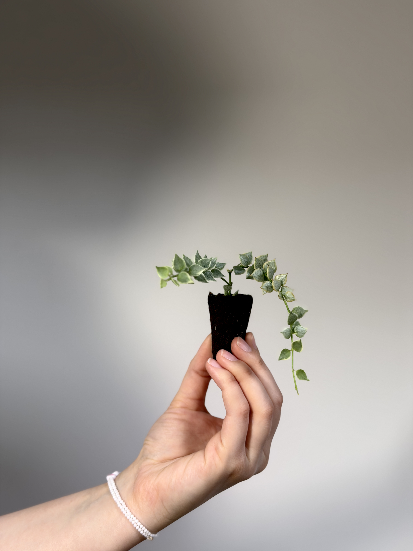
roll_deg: +1.0
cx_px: 206
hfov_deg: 30.3
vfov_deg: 39.7
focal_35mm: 48
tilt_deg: +2.3
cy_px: 276
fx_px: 764
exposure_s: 1/100
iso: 64
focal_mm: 6.76
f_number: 1.78
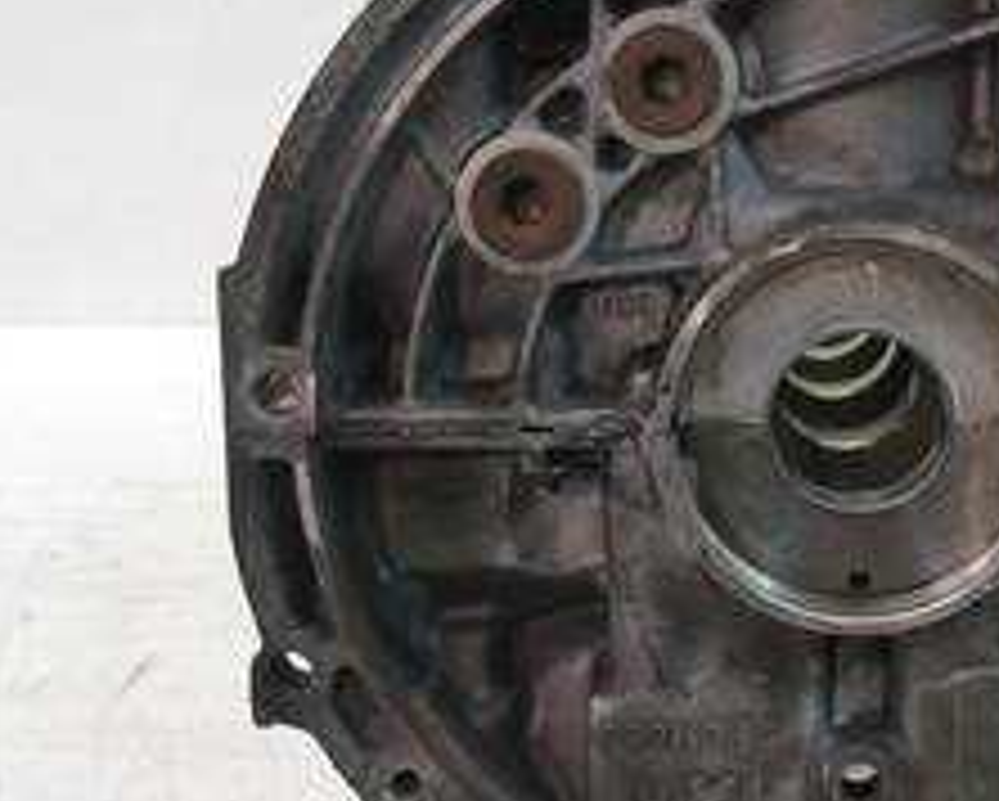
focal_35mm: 59
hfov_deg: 31.3
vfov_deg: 25.7
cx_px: 770
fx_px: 1746
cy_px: 279
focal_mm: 14
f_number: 3.7
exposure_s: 1/60
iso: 640
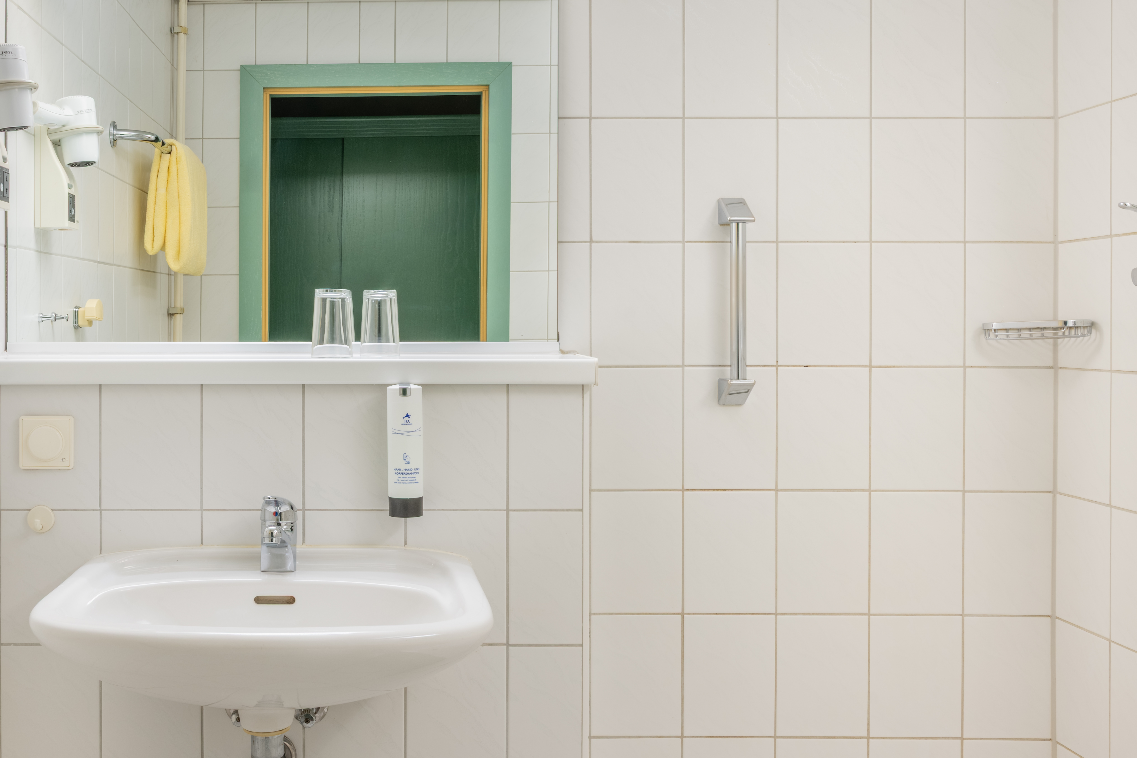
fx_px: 1321
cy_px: 326
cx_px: 372
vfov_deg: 32.0
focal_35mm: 42
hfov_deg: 45.8
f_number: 11
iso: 64
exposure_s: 1/2
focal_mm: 25.5
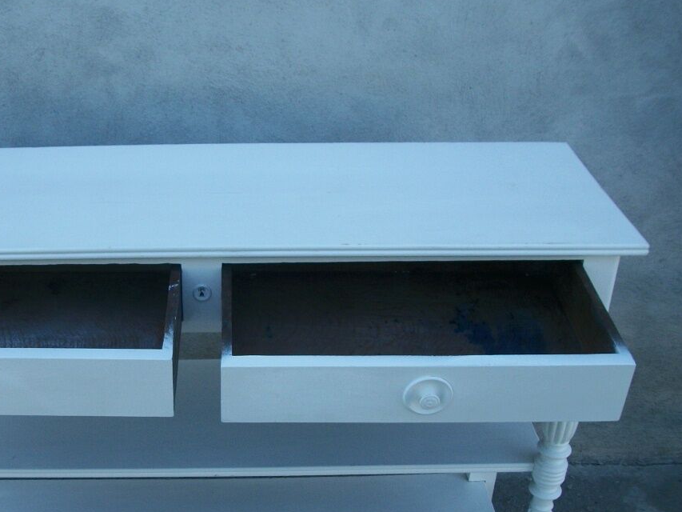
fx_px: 946
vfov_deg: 30.1
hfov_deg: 38.8
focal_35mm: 48
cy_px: 329
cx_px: 185
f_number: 2.9
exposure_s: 1/320
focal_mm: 5.7
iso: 80
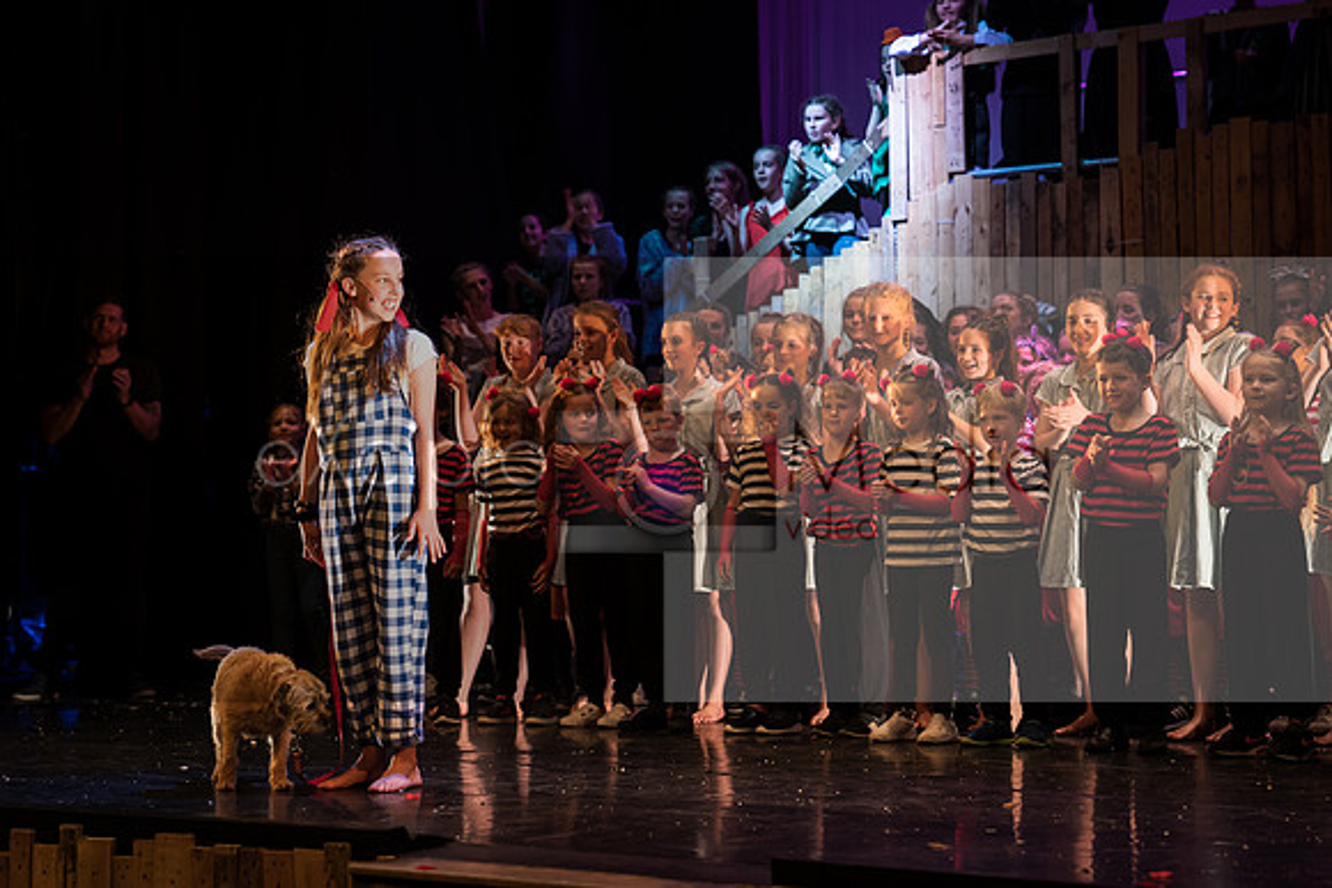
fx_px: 3066
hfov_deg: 24.5
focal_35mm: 83
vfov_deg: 16.5
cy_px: 373
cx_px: 592
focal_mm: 70
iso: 1000
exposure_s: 1/160
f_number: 2.8
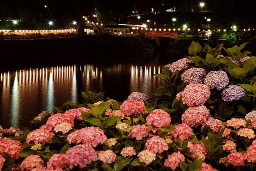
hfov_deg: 42.3
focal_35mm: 46
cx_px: 128
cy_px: 86
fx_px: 331
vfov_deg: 28.9
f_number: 8
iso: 100
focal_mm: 31
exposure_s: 6
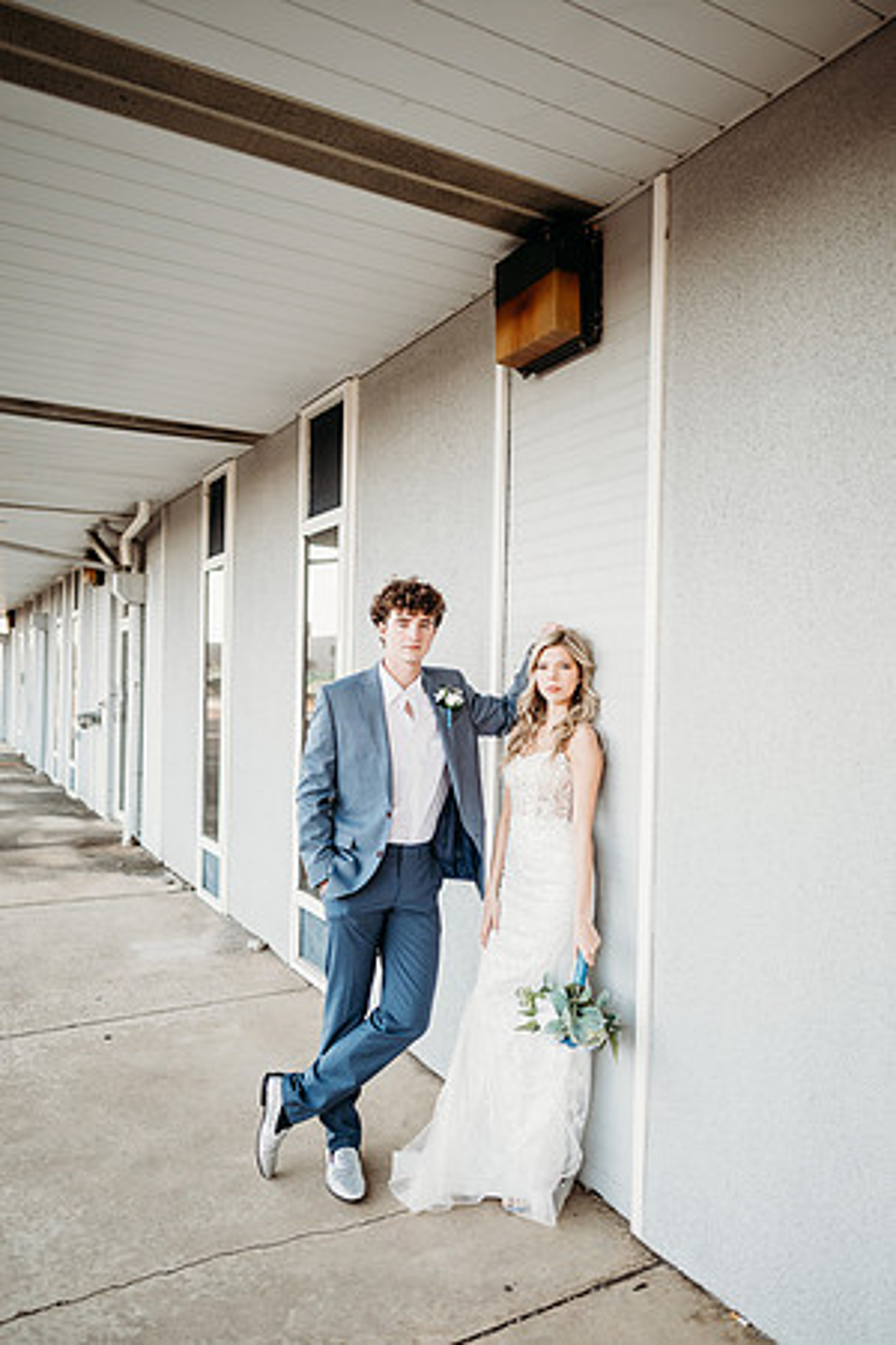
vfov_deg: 73.7
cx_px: 448
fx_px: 896
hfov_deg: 53.1
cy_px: 672
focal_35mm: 24
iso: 100
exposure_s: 1/320
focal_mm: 24
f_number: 2
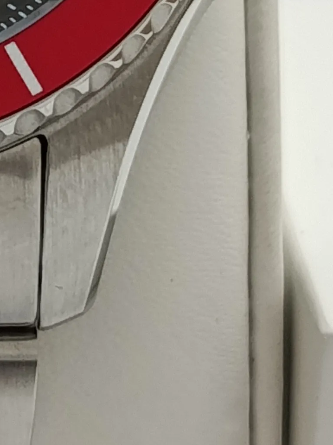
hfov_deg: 7.8
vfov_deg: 10.5
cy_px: -5
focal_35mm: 187
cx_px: -188
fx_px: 2399
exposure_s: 1/100
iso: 758
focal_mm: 5.24
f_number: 1.7
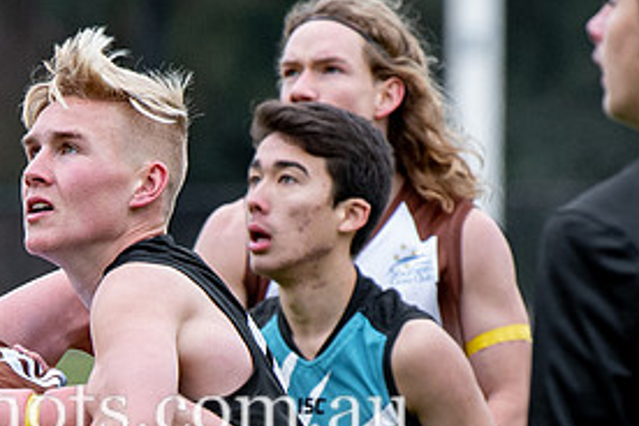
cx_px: -162
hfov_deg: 1.6
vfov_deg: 1.0
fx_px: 23268
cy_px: 565
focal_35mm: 1311
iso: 500
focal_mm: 200
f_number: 4
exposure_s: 1/800
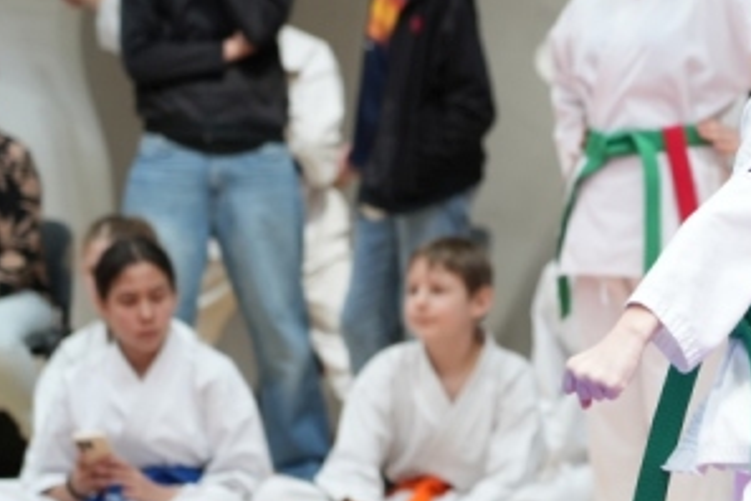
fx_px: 5903
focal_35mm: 283
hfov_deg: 7.3
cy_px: 330
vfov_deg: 4.9
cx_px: 698
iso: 800
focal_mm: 105
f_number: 4
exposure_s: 1/160
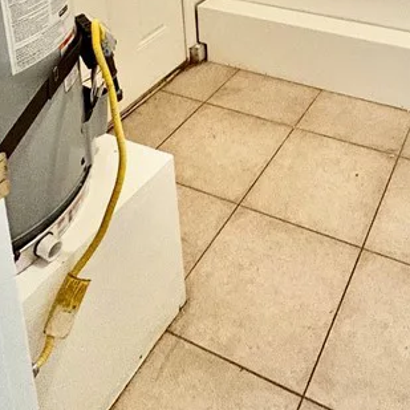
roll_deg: +1.0
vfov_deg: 32.1
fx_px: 549
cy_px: -110
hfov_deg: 39.7
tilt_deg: -13.7
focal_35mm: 41
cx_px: 313
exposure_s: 1/60
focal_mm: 2.22
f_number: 2.2
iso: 500
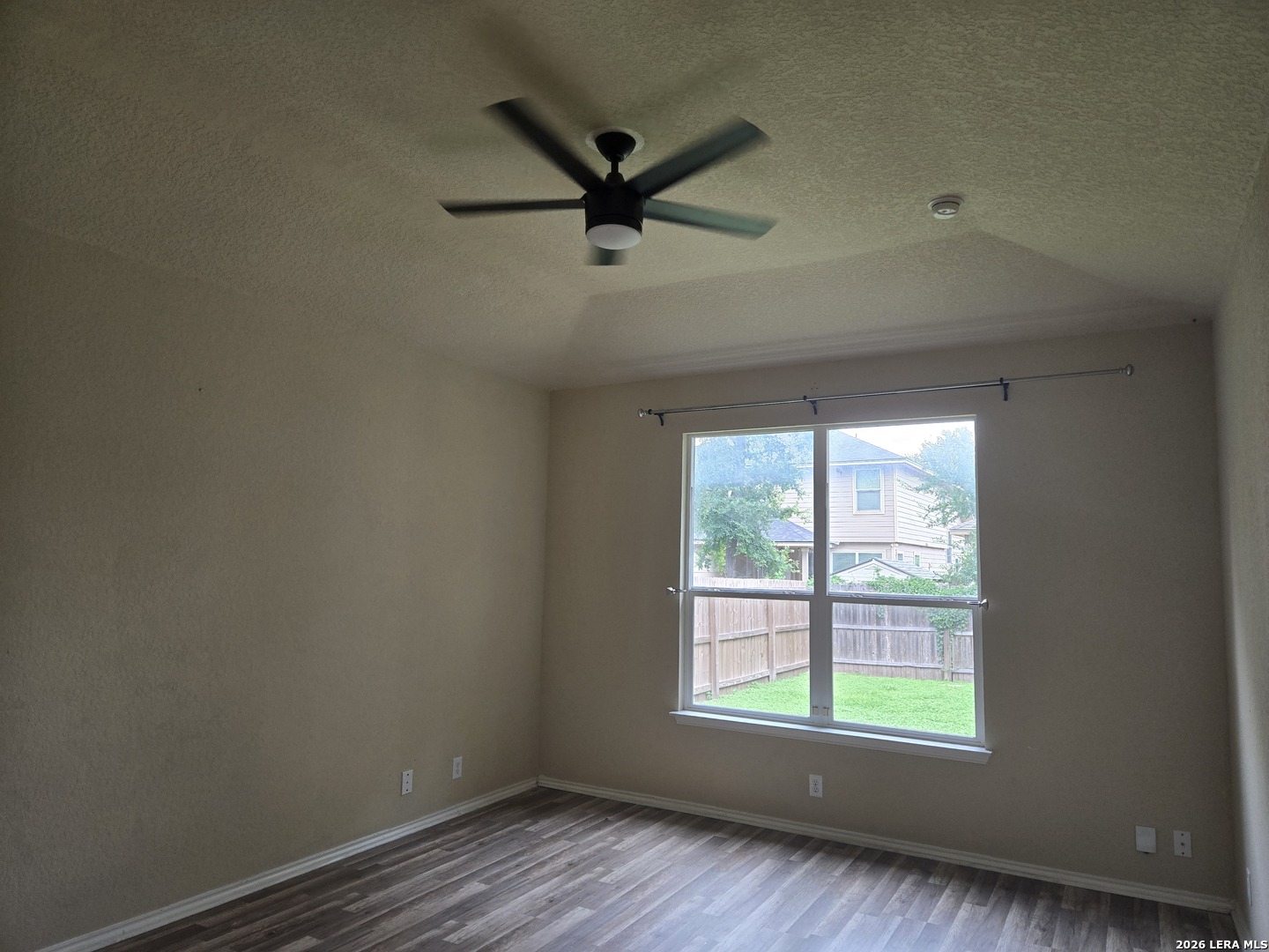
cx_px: 634
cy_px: 476
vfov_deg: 58.9
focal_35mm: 23
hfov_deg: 73.9
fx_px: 843
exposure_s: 1/120
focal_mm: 5.4
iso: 100
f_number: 1.8
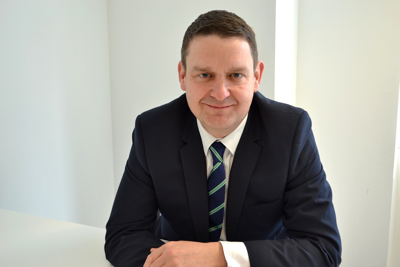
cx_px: 200
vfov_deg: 29.9
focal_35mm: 45
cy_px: 134
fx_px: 500
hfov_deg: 43.6
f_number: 4.5
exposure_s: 1/25
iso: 100
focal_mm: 30
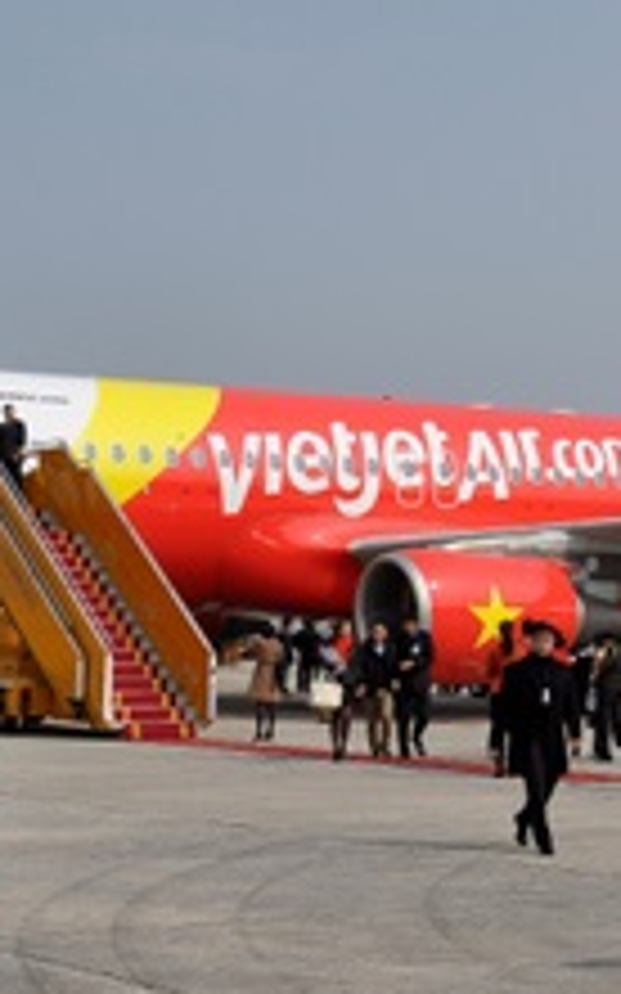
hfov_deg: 14.0
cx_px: 450
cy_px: 448
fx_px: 2520
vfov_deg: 22.3
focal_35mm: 93
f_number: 8
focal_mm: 28
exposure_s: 1/1000
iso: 200
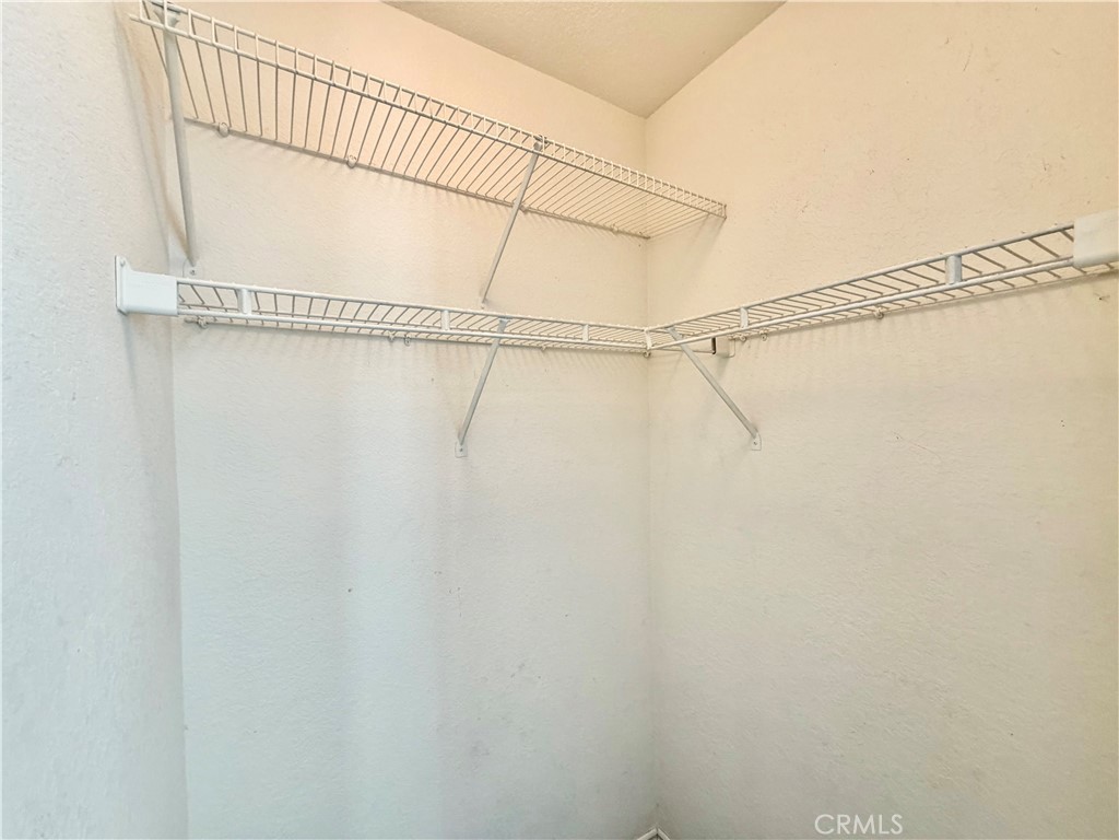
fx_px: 453
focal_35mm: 14
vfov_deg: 85.7
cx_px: 560
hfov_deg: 102.1
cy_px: 420
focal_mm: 2.22
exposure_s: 1/120
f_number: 2.2
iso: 160
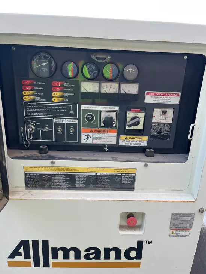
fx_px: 206
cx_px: 103
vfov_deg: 67.3
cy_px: 137
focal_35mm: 26
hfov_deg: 53.1
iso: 64
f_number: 1.6
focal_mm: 5.1
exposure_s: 1/122
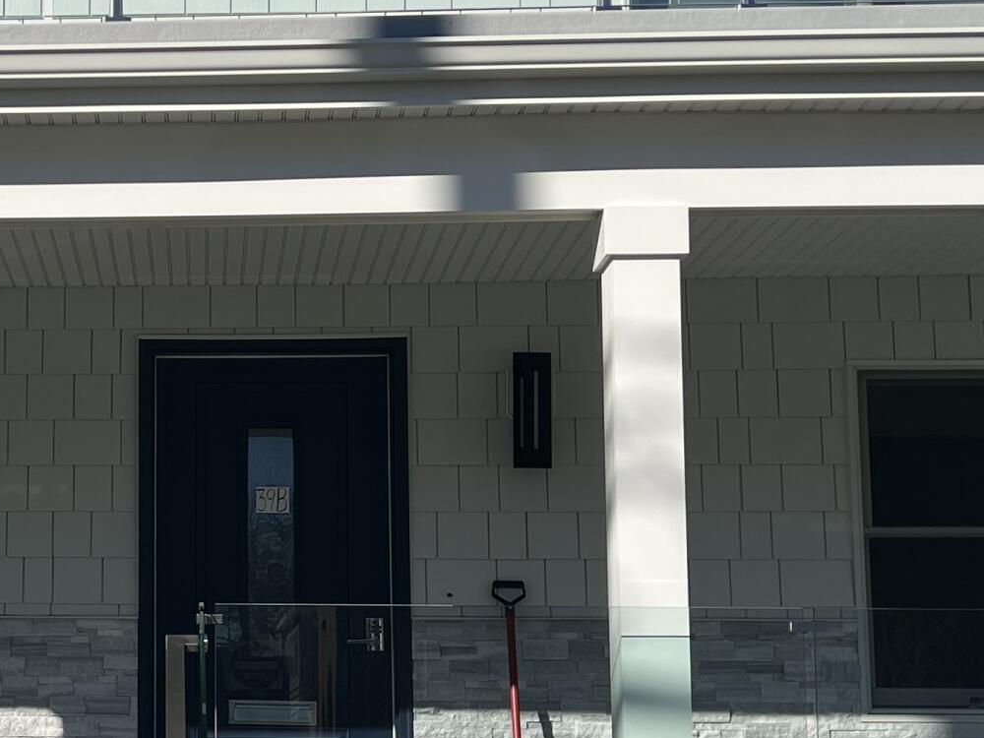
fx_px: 2217
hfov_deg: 24.1
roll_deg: -0.6
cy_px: 473
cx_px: 43
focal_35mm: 78
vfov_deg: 18.9
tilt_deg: +7.4
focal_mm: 5.7
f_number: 1.5
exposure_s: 1/8696
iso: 50
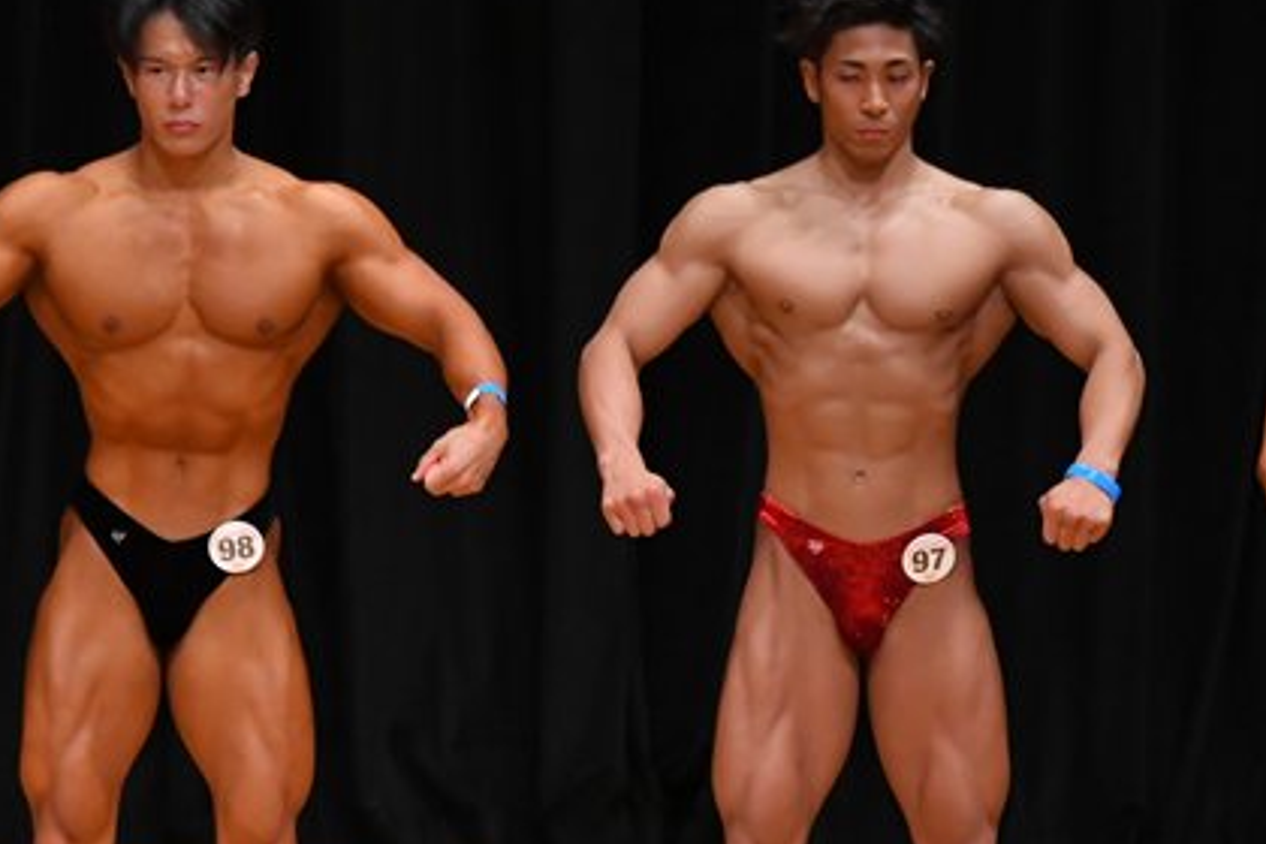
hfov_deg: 4.4
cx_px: 891
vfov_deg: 2.9
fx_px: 16527
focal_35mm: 470
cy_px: 591
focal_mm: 170
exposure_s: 1/400
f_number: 5.6
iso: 3200
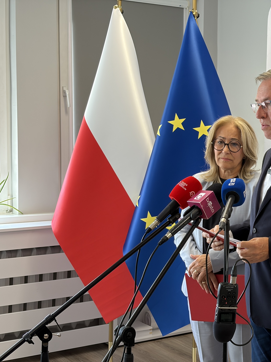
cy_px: 181
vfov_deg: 27.8
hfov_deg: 20.7
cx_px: 235
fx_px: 731
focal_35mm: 70
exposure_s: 1/50
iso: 40
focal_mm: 5.96
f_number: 1.6
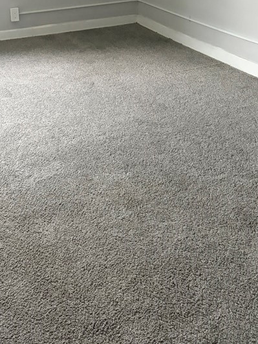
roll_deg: +1.0
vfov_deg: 38.2
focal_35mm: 50
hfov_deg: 28.8
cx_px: 72
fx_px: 497
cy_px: 185
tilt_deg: -29.5
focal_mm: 5.96
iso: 500
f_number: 1.6
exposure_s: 1/59
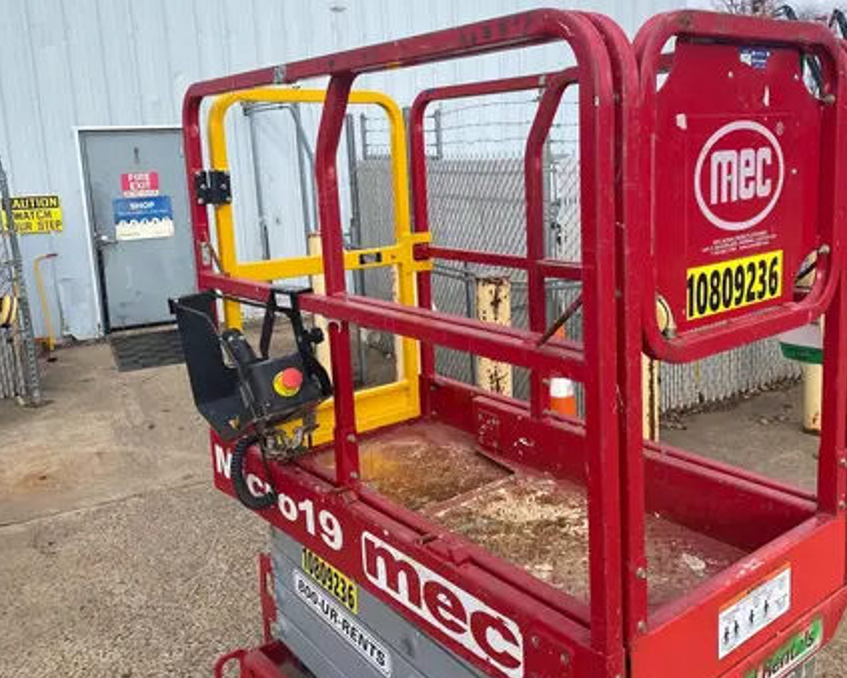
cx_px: 485
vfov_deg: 44.5
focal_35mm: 33
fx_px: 828
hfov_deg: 54.0
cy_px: 299
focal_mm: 4.25
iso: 32
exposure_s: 1/998
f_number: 1.8
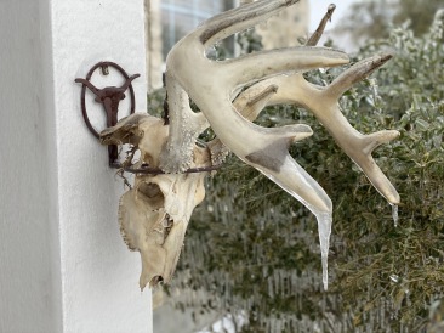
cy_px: 166
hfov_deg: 36.8
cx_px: 222
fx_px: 667
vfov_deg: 28.0
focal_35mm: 52
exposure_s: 1/564
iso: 20
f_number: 2
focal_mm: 6
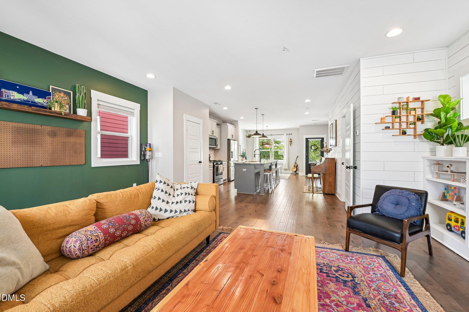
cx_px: 234
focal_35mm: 14
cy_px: 156
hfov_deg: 104.3
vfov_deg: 81.2
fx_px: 182
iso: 200
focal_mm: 14
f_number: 9
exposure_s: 1/6
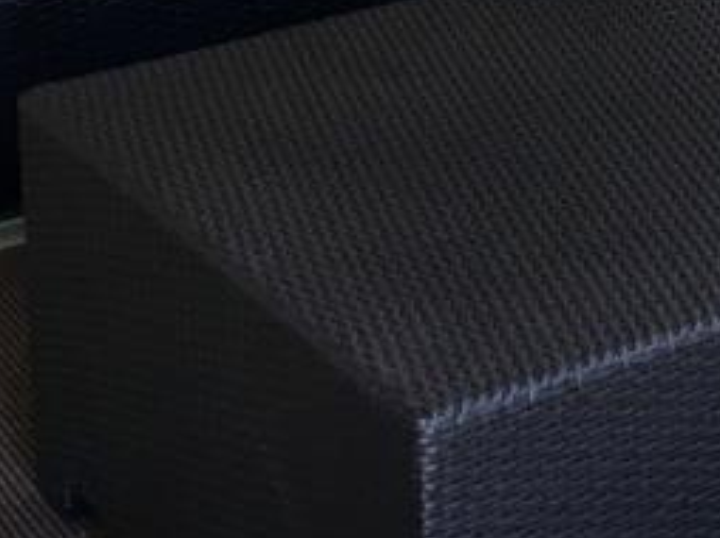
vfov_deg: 11.5
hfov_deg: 16.8
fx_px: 2431
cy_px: -493
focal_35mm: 117
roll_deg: +1.7
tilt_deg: -8.6
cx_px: 425
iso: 25
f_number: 2.2
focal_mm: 4.15
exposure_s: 1/30
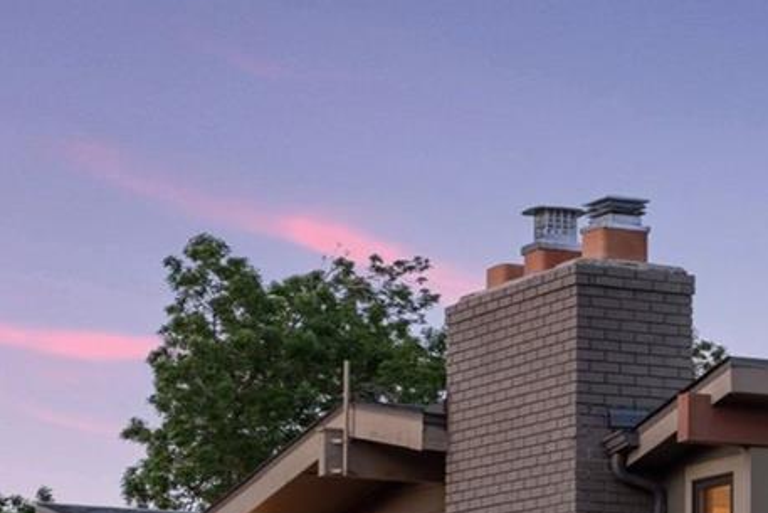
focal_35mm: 175
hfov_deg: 11.2
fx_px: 3734
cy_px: 789
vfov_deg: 7.7
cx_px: 1181
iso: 400
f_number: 9
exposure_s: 1.3
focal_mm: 50
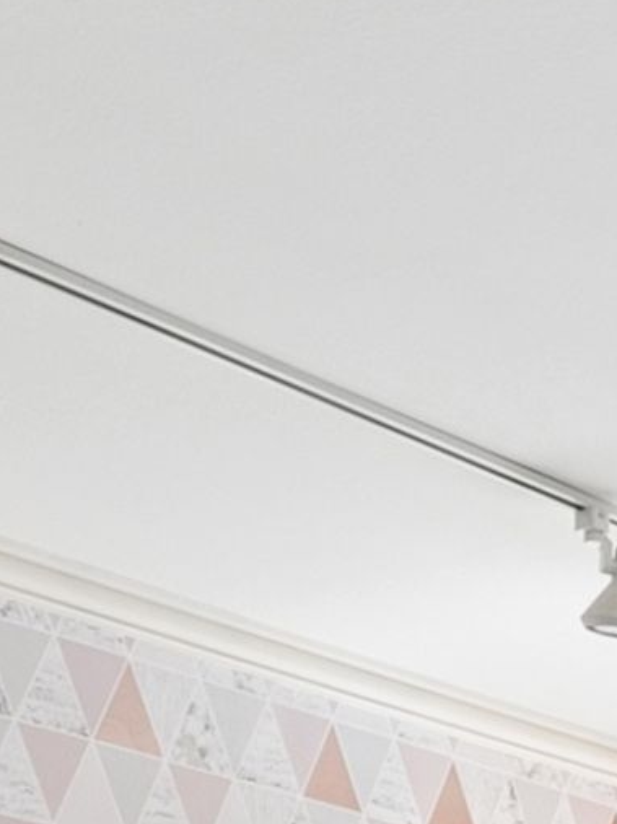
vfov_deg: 14.1
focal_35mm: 121
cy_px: 1555
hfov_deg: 12.0
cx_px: 726
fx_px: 2878
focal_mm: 15
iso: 640
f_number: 8
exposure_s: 1/50
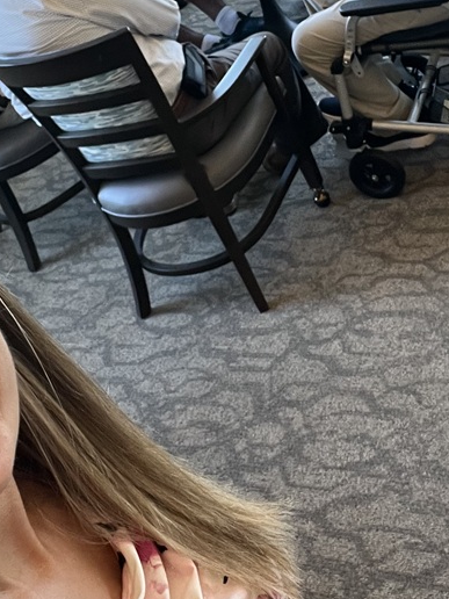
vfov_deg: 30.4
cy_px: 110
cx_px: 249
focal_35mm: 62
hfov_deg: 23.6
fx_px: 1072
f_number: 2.2
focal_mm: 2.71
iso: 160
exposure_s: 1/60
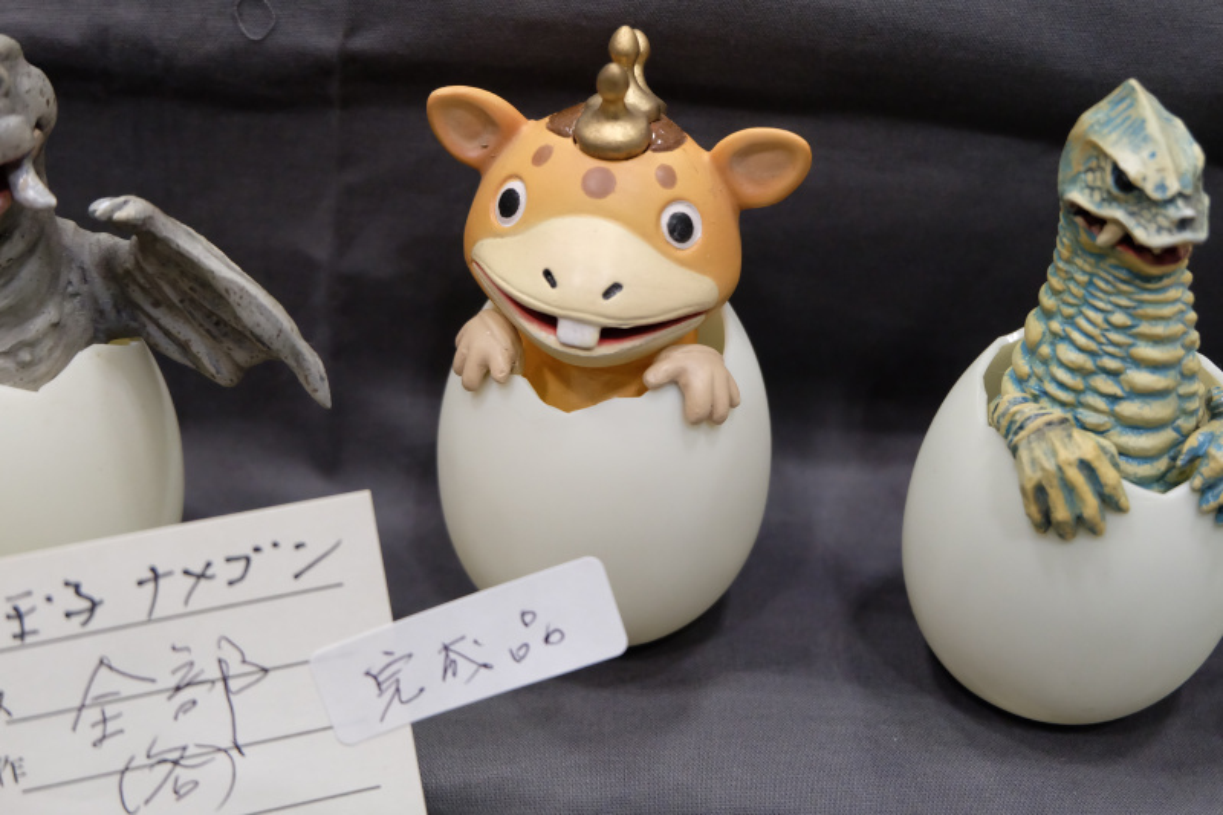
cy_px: 408
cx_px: 612
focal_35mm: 49
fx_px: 1664
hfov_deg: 40.4
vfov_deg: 27.5
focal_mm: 32.5
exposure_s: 1/100
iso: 3200
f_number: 5
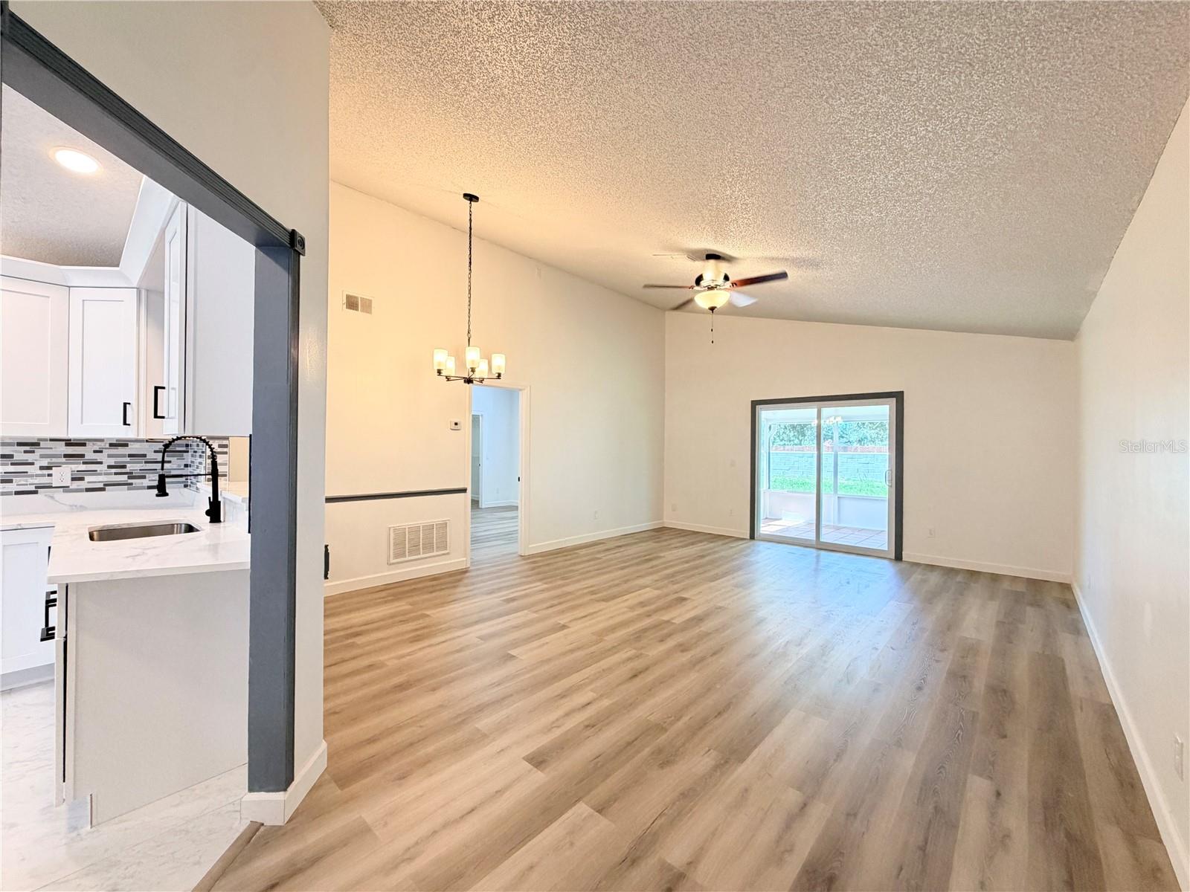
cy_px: 446
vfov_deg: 85.7
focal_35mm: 14
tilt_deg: -0.2
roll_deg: +0.0
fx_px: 481
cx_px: 595
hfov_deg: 102.1
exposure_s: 1/60
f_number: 2.2
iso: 250
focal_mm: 2.22
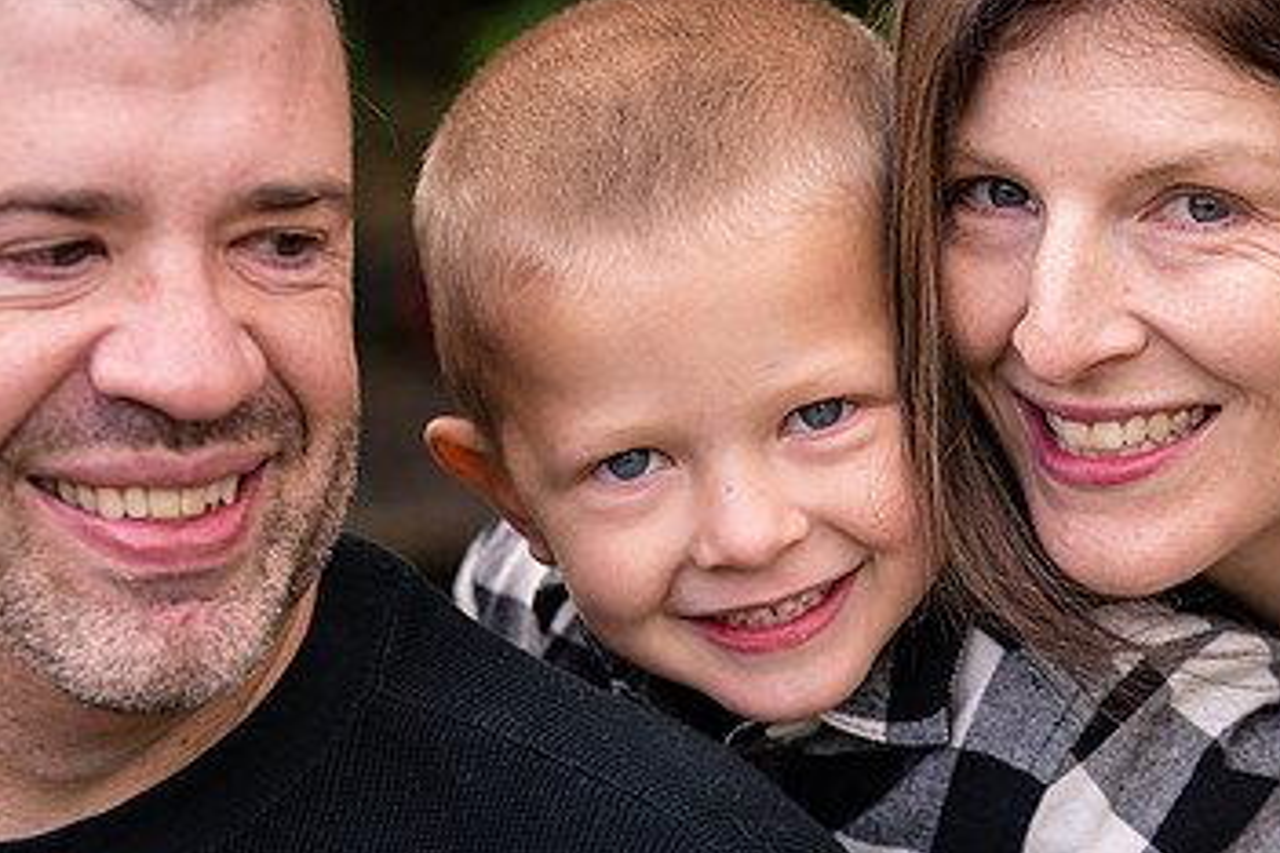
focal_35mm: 223
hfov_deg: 9.2
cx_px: 759
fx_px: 7928
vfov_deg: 6.2
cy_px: 512
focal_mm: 135
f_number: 3.5
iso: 400
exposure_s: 1/1000
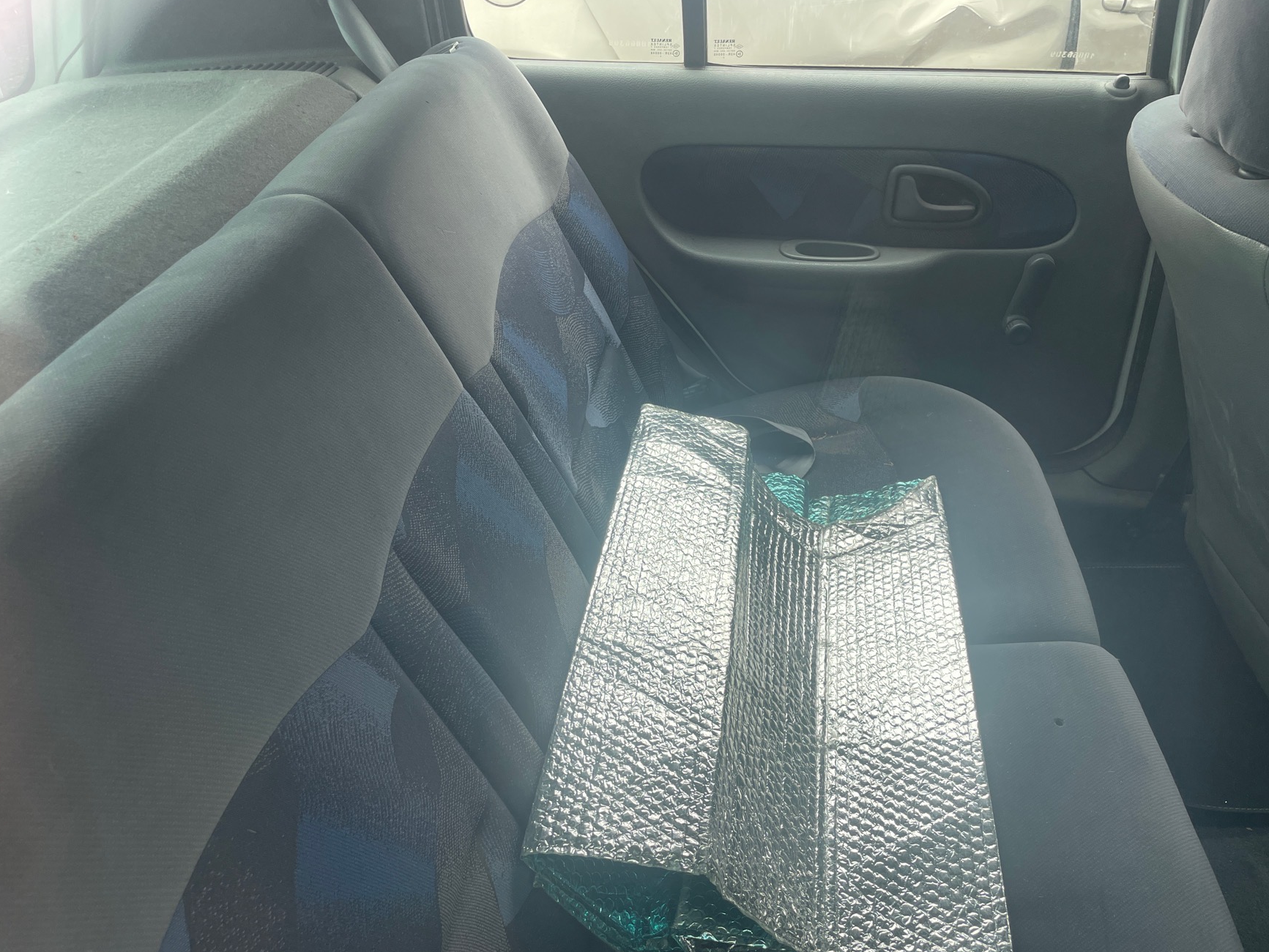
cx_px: 639
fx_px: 990
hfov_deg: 65.3
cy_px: 472
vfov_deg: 51.4
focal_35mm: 27
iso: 32
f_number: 1.6
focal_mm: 4.2
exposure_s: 1/176
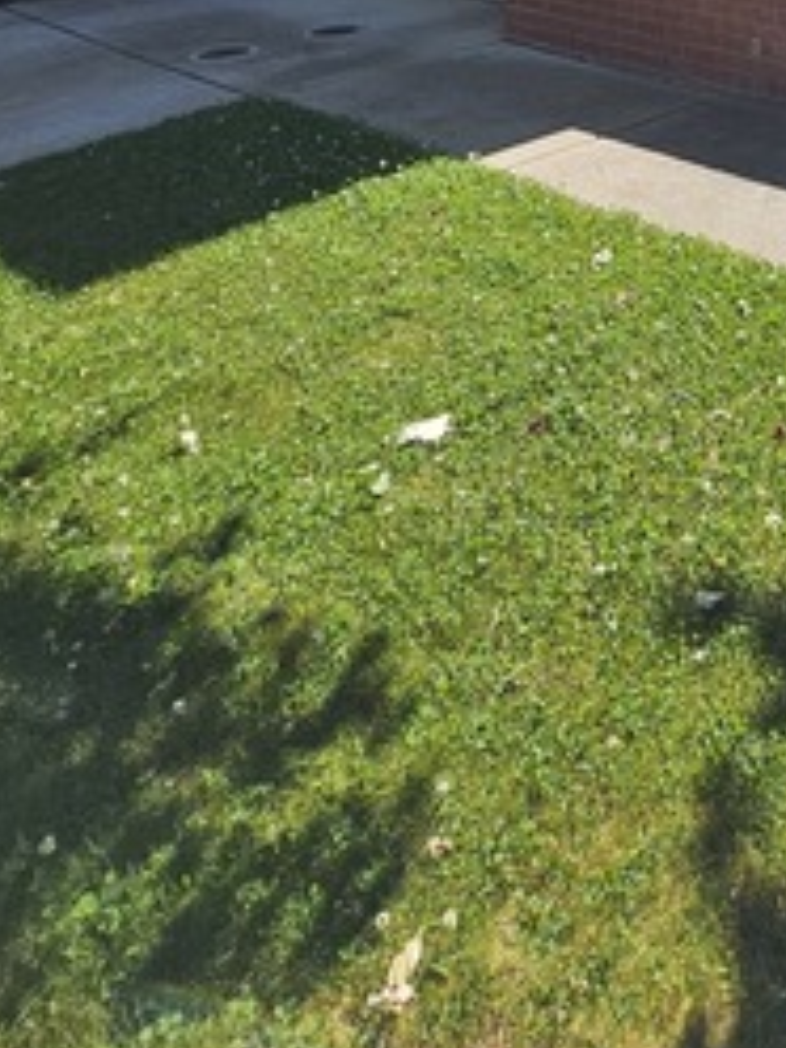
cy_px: -184
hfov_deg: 34.3
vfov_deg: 39.5
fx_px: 1060
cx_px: 896
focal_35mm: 35
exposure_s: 1/1422
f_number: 2.2
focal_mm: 2.2
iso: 50
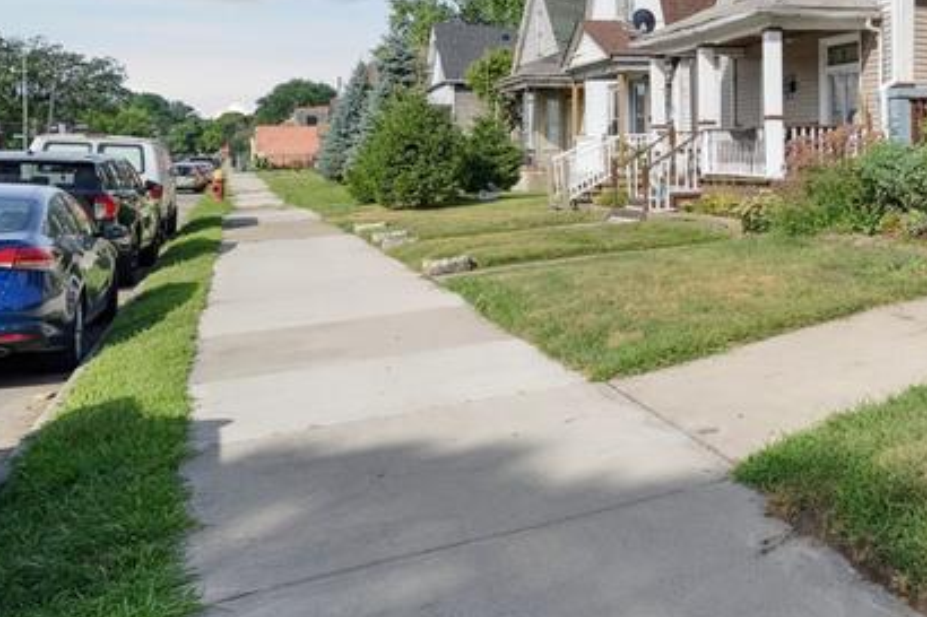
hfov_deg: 44.0
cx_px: 981
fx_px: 901
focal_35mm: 35
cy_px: 142
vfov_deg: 36.8
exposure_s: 1/1600
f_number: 8
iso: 500
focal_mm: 14
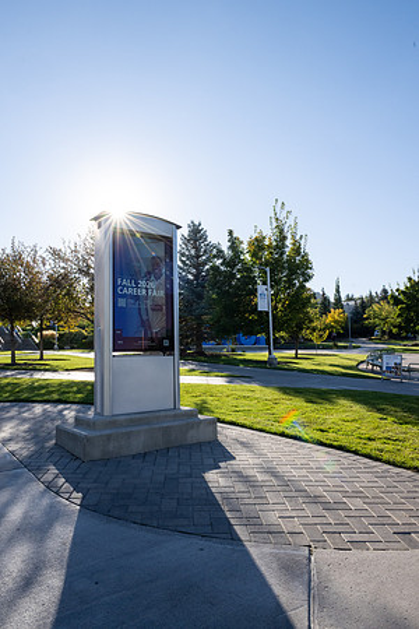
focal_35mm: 24
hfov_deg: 53.1
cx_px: 210
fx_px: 419
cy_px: 314
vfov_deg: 73.7
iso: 800
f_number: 18
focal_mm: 24
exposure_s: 1/250
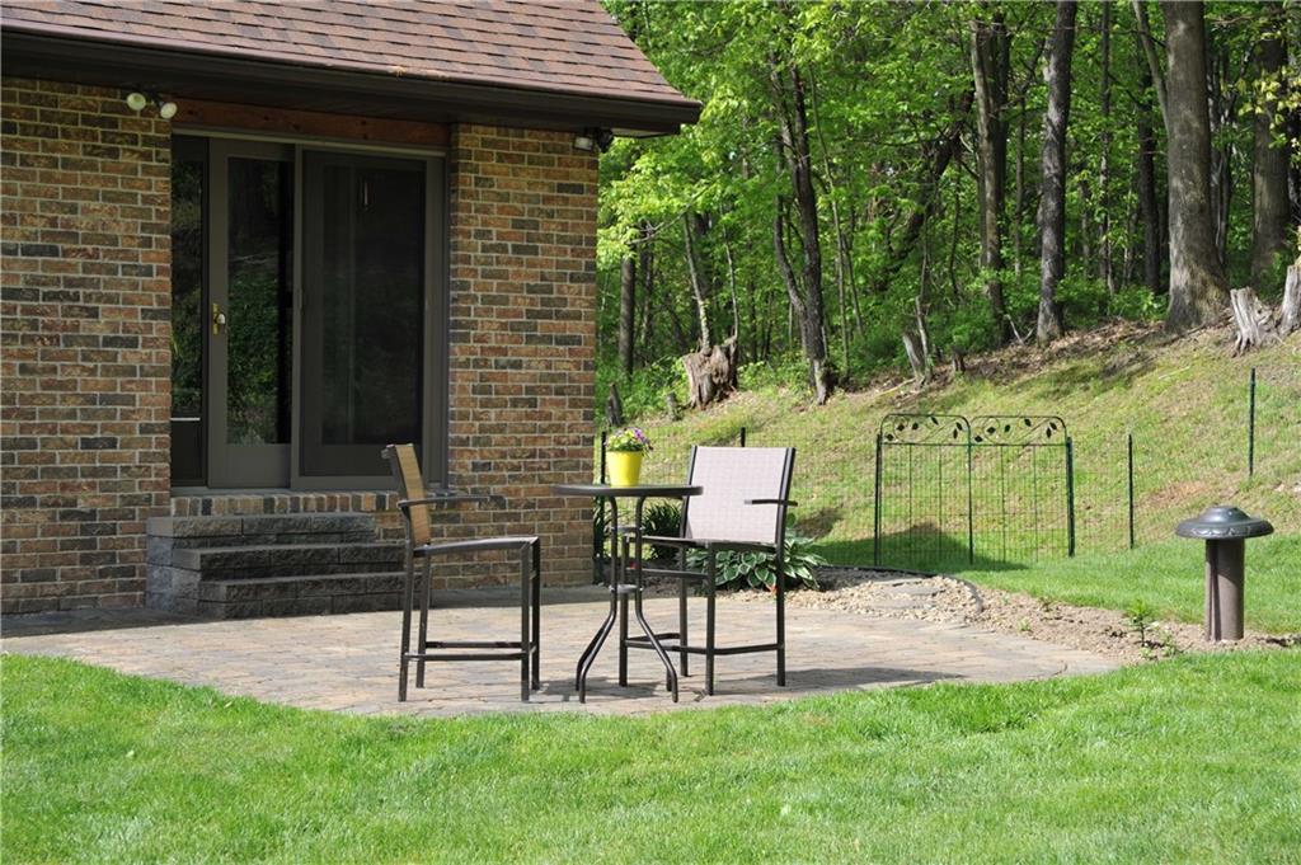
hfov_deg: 28.9
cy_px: 432
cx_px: 650
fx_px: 2528
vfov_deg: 19.4
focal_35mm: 70
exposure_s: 1/200
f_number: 8
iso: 200
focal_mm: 70
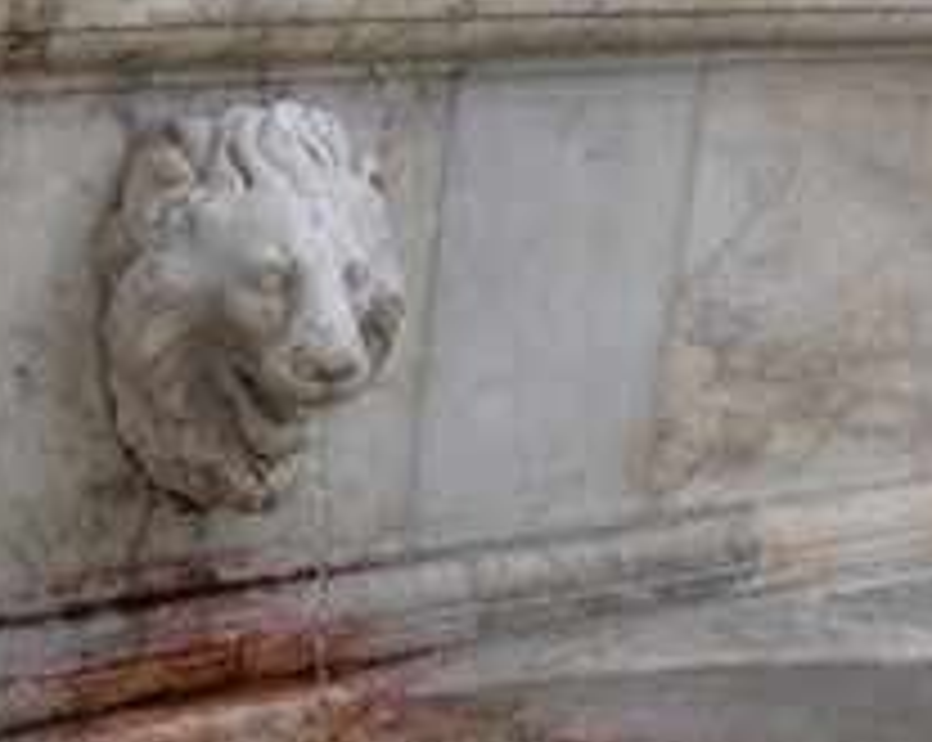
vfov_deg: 15.6
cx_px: 477
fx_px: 2699
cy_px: 609
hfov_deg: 19.6
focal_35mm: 98
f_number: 8
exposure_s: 1/250
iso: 200
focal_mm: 18
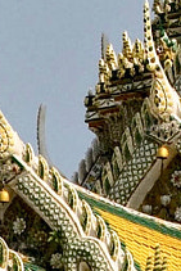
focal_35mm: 1197
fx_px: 9010
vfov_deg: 1.7
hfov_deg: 1.2
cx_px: 340
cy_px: -290
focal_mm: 105
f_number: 8
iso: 160
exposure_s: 1/1000
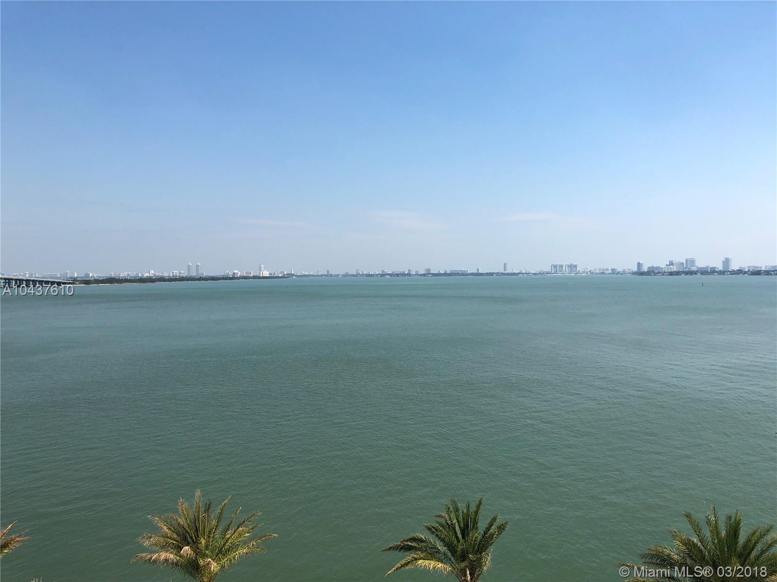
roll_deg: +0.8
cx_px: 388
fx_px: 628
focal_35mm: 28
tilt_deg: -1.3
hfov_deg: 63.4
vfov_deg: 49.7
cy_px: 291
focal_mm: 4
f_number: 1.8
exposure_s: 1/3040
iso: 20
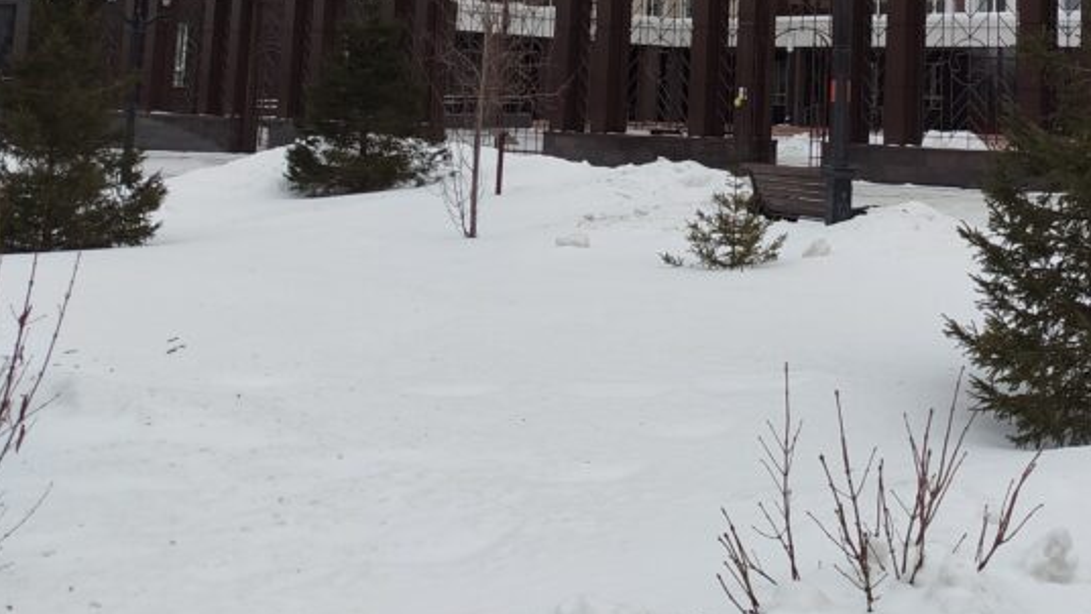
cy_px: -77
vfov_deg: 21.8
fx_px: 1505
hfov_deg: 38.6
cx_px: 846
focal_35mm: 52
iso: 50
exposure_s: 1/508
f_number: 1.7
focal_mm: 5.31
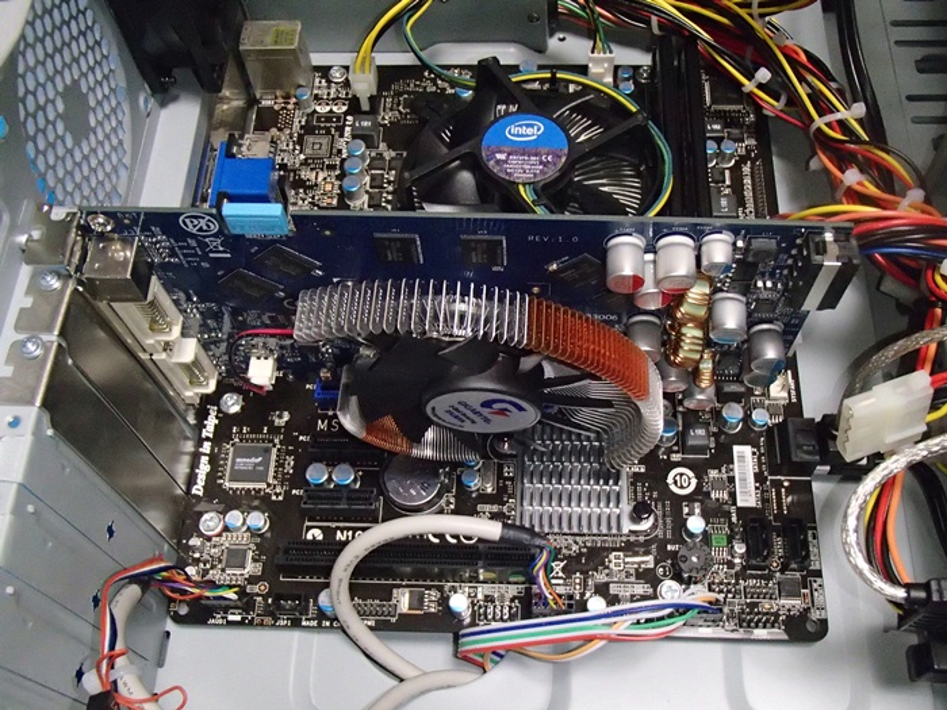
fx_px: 1012
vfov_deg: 38.7
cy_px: 355
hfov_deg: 50.1
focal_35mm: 37
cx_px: 474
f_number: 4.7
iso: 1600
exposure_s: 1/25
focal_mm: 6.64
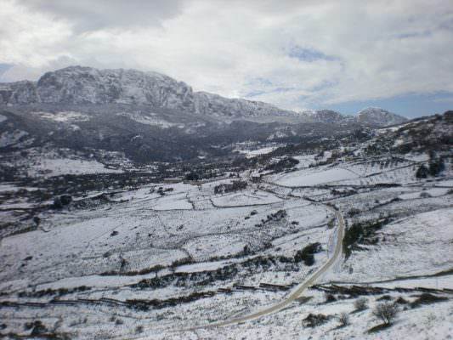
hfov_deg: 49.0
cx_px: 226
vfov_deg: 37.7
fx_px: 497
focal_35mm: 38
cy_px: 170
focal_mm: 6.3
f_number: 4.6
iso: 50
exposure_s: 1/764
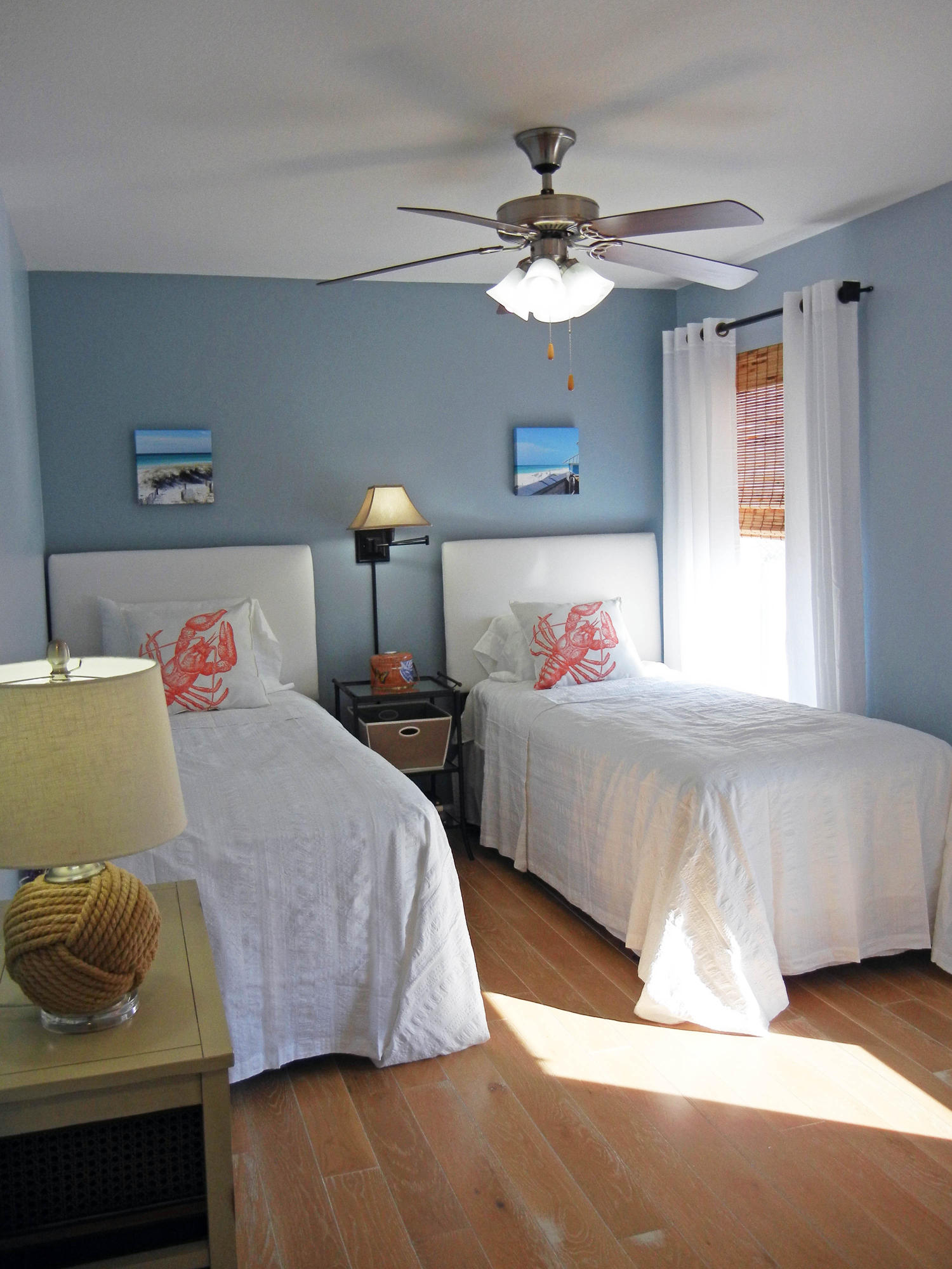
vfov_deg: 60.0
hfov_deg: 46.8
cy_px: 634
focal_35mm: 30
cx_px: 476
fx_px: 1100
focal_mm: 5.4
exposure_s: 1/234
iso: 160
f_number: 3.5
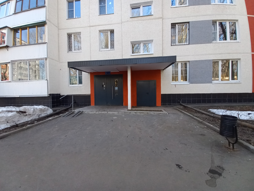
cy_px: 96
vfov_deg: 89.9
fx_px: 95
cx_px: 127
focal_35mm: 13
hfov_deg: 106.2
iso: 50
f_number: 2.2
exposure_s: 1/100
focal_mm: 1.42
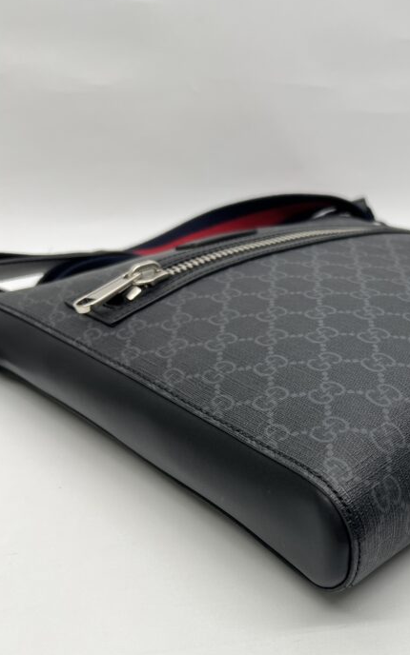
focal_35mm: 41
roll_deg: -2.8
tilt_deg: -28.5
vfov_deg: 47.6
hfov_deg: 30.3
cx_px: 346
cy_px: 427
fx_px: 733
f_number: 1.5
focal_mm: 5.7
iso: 32
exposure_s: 1/118
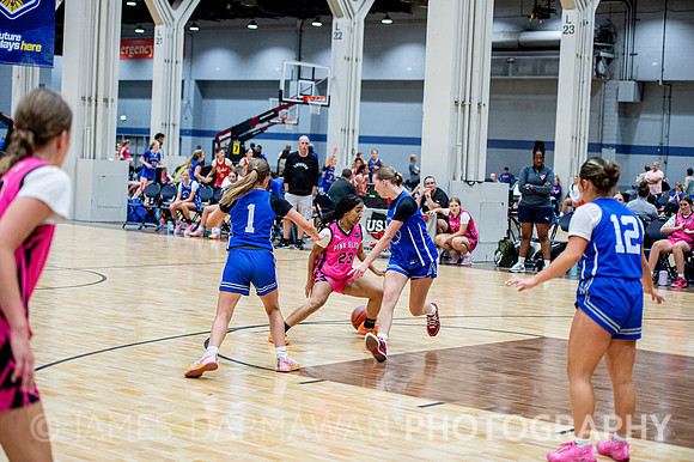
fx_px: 1349
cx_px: 347
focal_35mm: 70
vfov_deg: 19.4
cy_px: 231
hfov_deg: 28.9
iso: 2000
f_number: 2.8
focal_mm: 70
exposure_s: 1/500
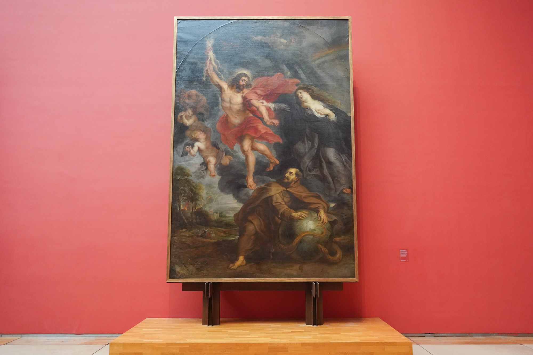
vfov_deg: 53.1
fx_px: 355
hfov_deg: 73.7
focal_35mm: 24
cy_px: 178
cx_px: 266
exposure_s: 1/80
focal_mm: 24
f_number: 5.6
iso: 3200
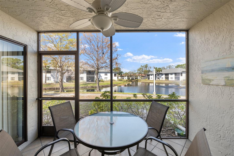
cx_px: 117
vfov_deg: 81.2
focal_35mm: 14
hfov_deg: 104.3
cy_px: 78
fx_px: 91
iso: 800
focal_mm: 14
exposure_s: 1/160
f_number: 8
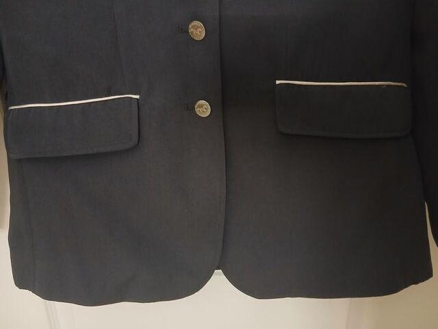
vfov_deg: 53.1
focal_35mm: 26
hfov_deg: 67.3
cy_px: 164
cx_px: 219
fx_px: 329
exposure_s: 1/16.7
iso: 800
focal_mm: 3.98
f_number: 1.8
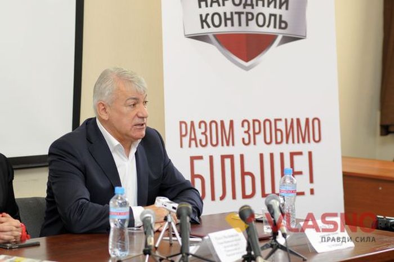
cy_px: 131
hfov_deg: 16.1
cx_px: 197
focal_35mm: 128
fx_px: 1394
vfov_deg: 10.7
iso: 250
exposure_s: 1/100
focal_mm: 85
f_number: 3.2
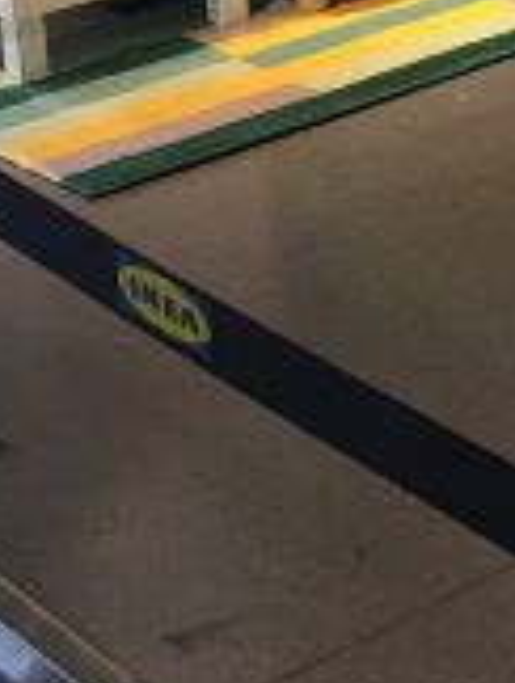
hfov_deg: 11.7
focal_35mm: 125
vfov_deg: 15.1
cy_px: -177
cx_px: 547
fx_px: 2473
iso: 40
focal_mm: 4.15
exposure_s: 1/33
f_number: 2.2
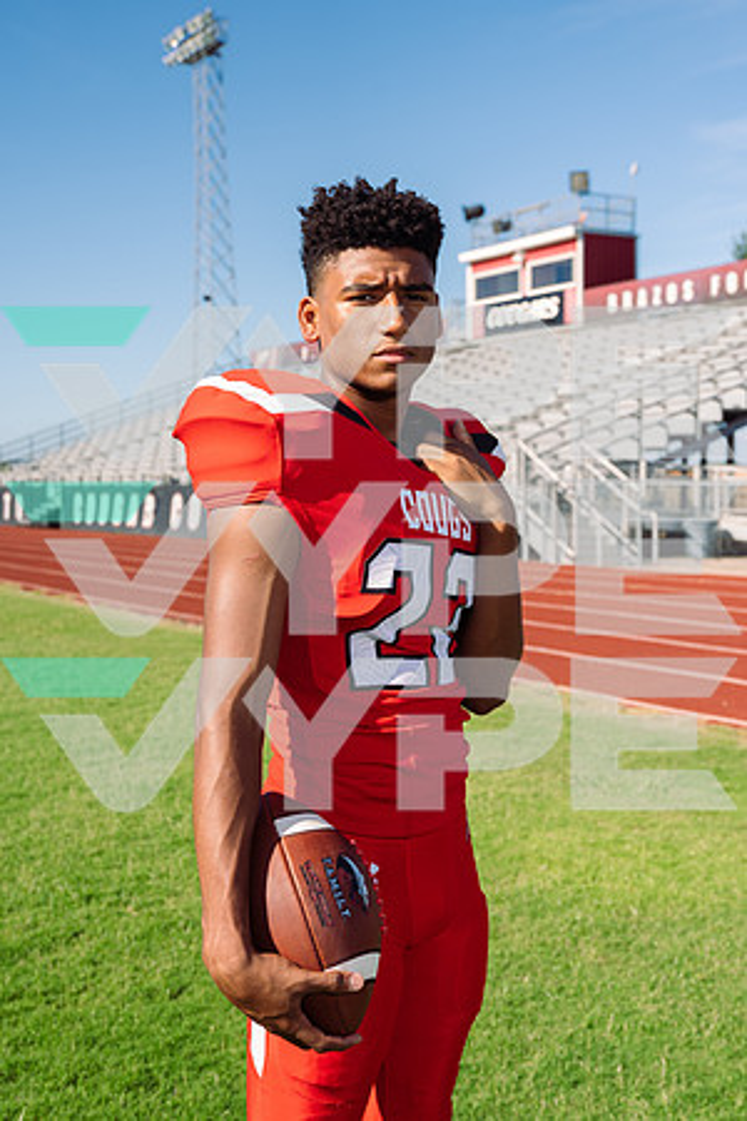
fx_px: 1463
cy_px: 560
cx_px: 374
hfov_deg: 28.6
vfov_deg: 41.9
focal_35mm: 47
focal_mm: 47
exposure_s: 1/250
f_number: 5.6
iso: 100
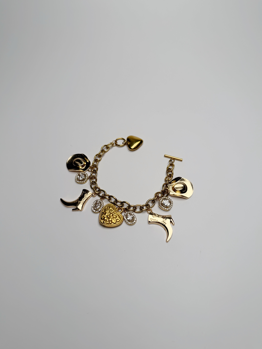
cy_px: 174
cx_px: 131
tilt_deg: -58.4
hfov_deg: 56.8
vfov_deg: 71.6
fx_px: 242
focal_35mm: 24
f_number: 1.78
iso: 80
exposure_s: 1/1250
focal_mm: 6.76
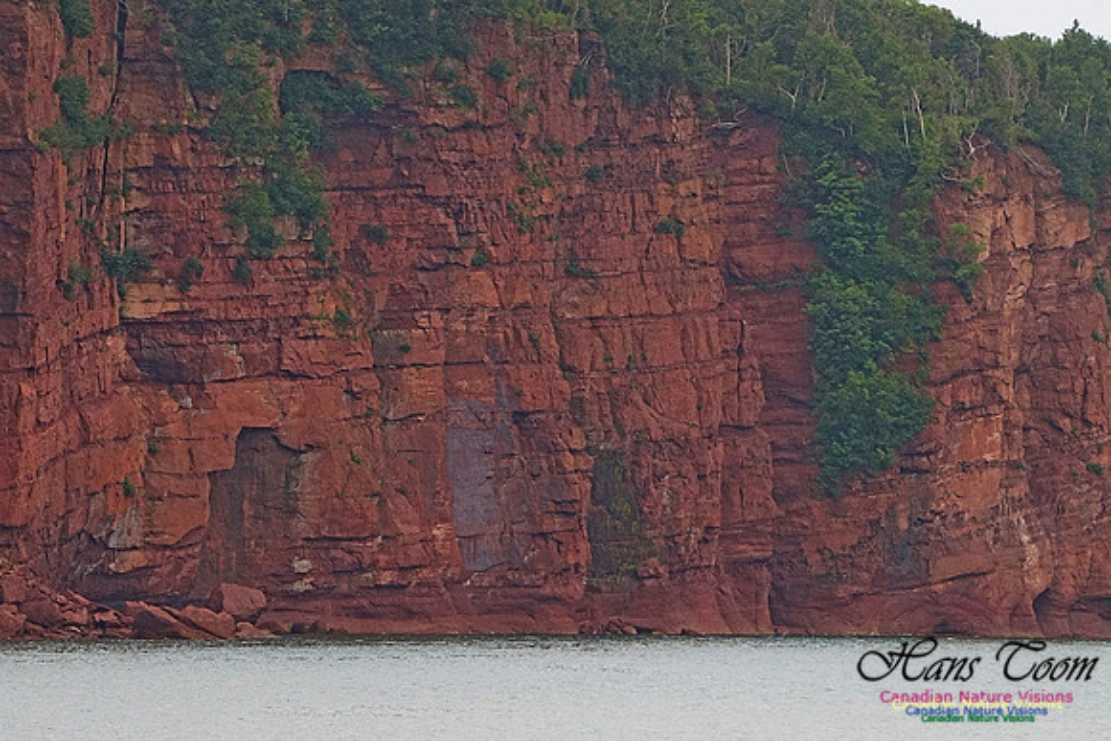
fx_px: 9723
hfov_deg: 6.5
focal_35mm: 315
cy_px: 370
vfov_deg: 4.4
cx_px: 556
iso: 1000
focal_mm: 210
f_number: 14
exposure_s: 1/125
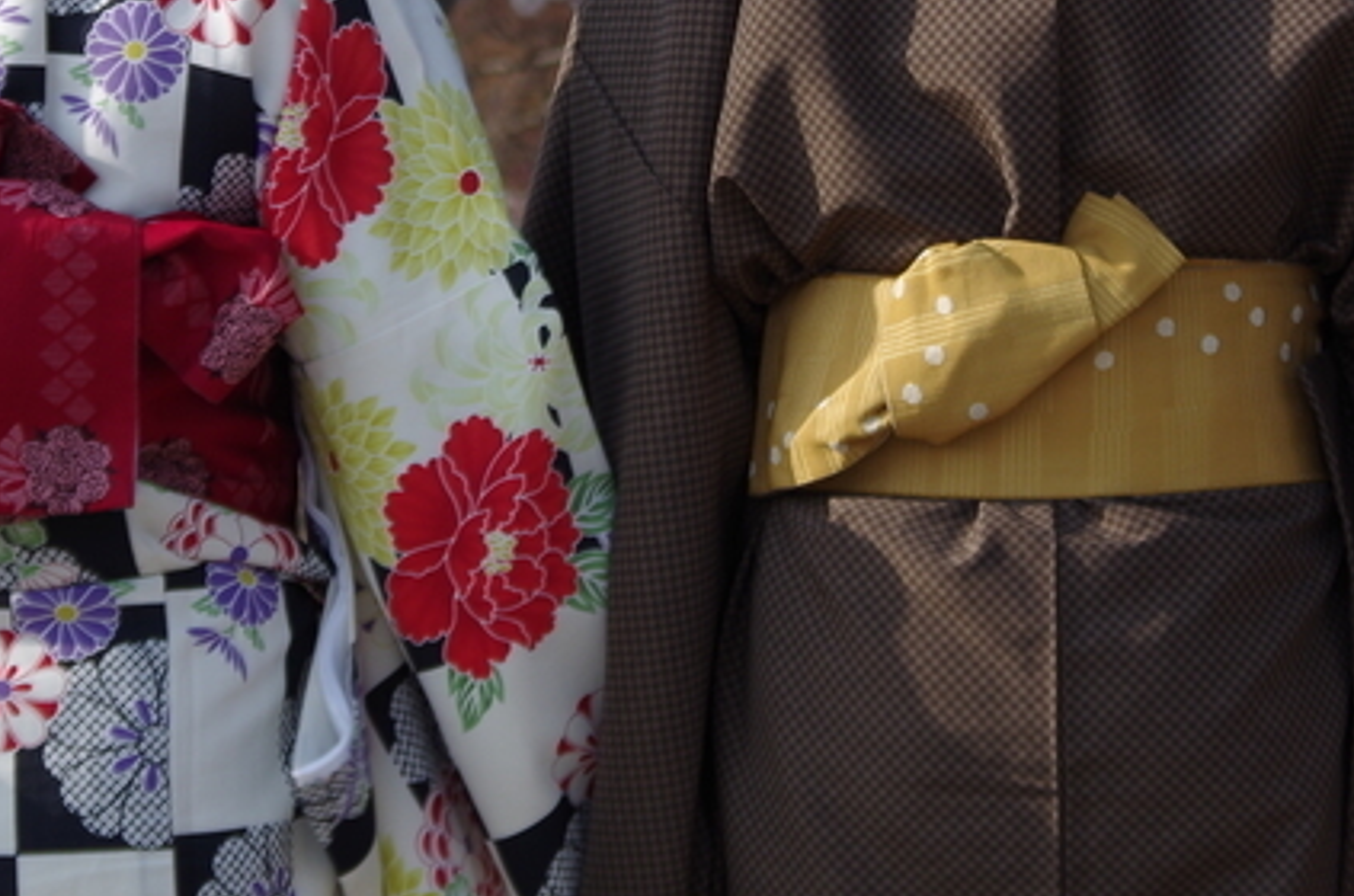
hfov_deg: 9.7
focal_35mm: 213
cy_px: -267
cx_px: 1095
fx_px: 7993
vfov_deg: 6.4
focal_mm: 50
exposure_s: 1/200
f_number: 6.3
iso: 100
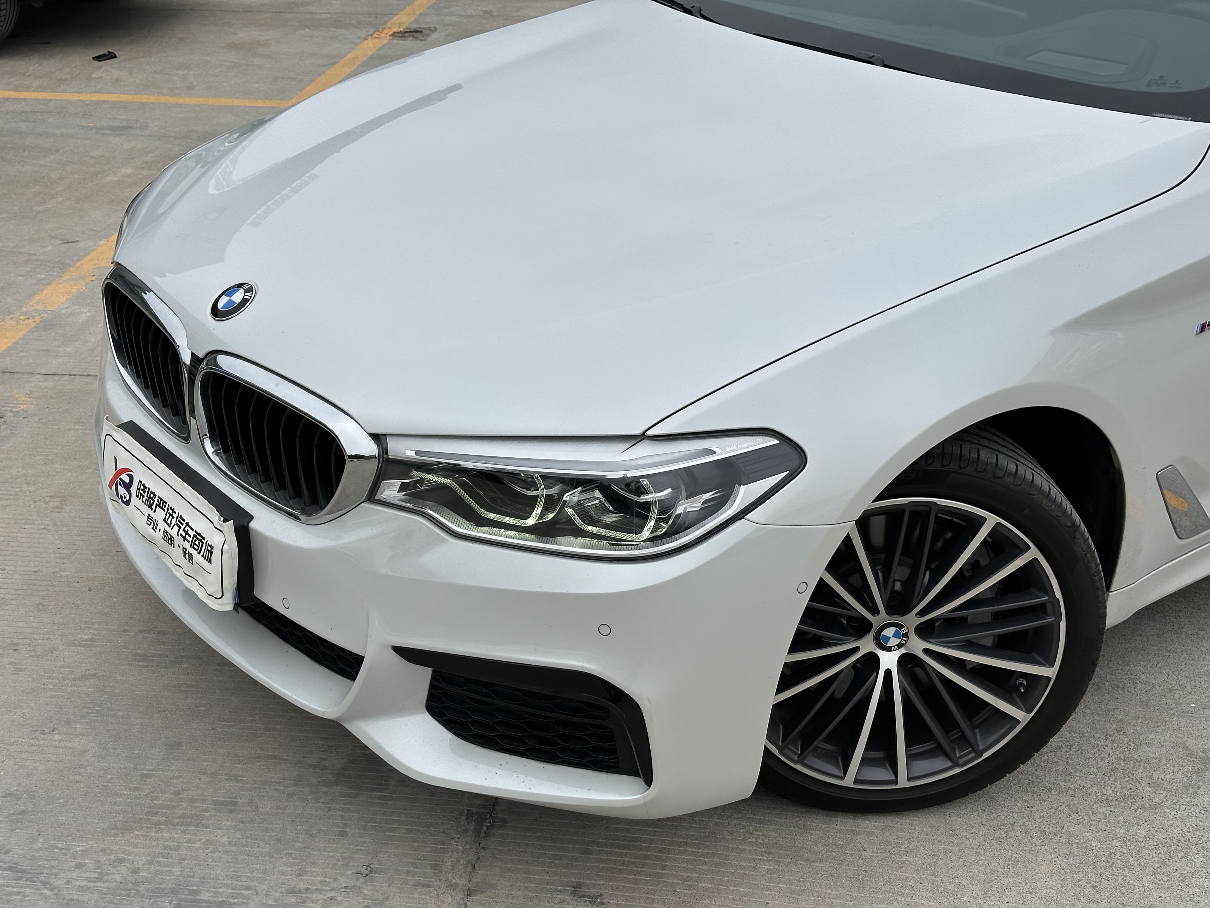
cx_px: 605
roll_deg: +0.3
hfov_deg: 39.7
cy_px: 454
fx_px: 1678
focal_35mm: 48
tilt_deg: -25.2
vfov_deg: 30.3
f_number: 1.78
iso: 64
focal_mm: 6.86
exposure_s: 1/3876
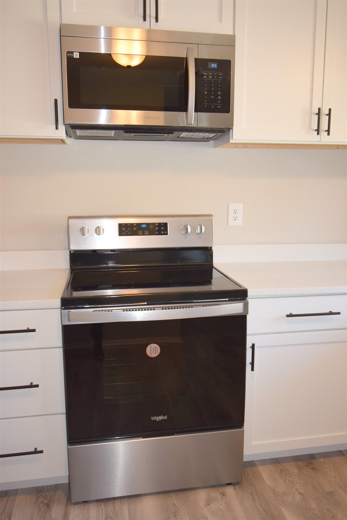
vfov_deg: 61.9
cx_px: 174
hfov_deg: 43.6
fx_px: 434
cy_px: 260
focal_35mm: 30
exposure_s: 1/60
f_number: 5.6
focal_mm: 20
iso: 1000
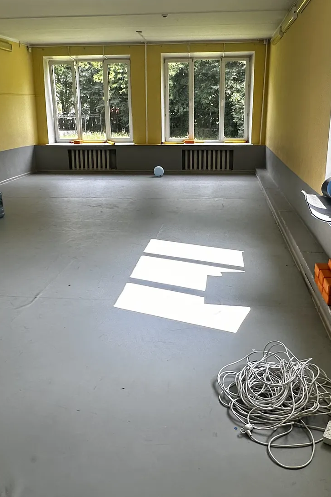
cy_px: 227
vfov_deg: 58.6
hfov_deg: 41.1
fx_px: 441
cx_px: 178
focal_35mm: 32
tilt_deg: -15.1
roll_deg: +1.7
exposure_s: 1/195
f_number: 2.2
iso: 40
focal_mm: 2.22
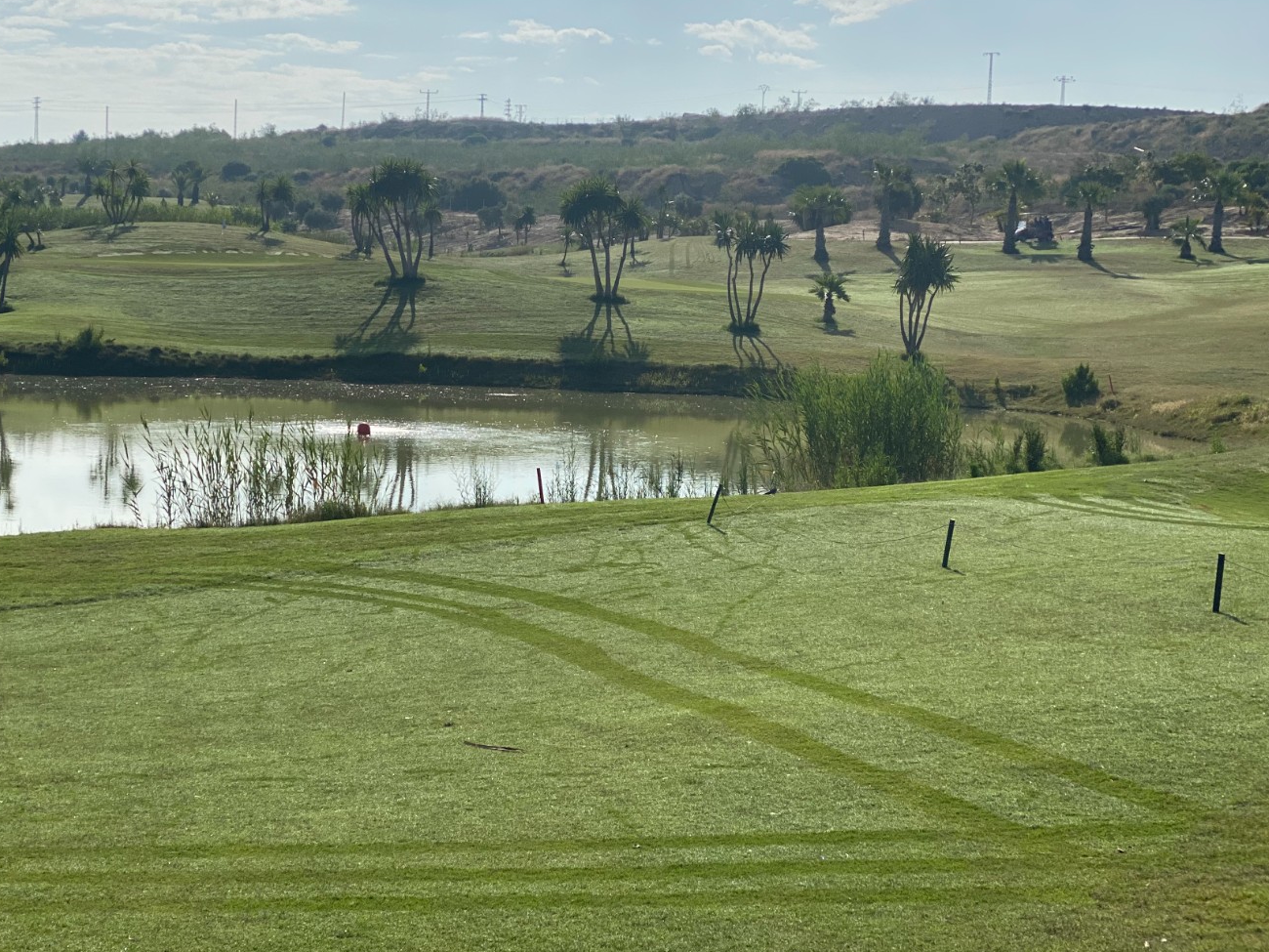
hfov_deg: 30.2
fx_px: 2346
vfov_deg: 22.9
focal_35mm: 64
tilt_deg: -2.7
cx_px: 503
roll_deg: -2.4
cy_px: 407
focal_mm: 6
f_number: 2
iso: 25
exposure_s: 1/4785
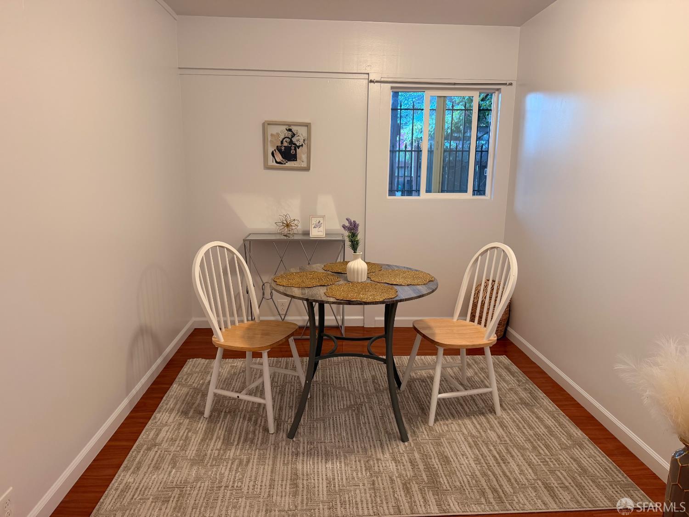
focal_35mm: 24
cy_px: 258
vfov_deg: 56.8
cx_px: 344
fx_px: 478
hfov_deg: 71.6
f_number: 1.78
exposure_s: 1/60
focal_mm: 6.76
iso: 250
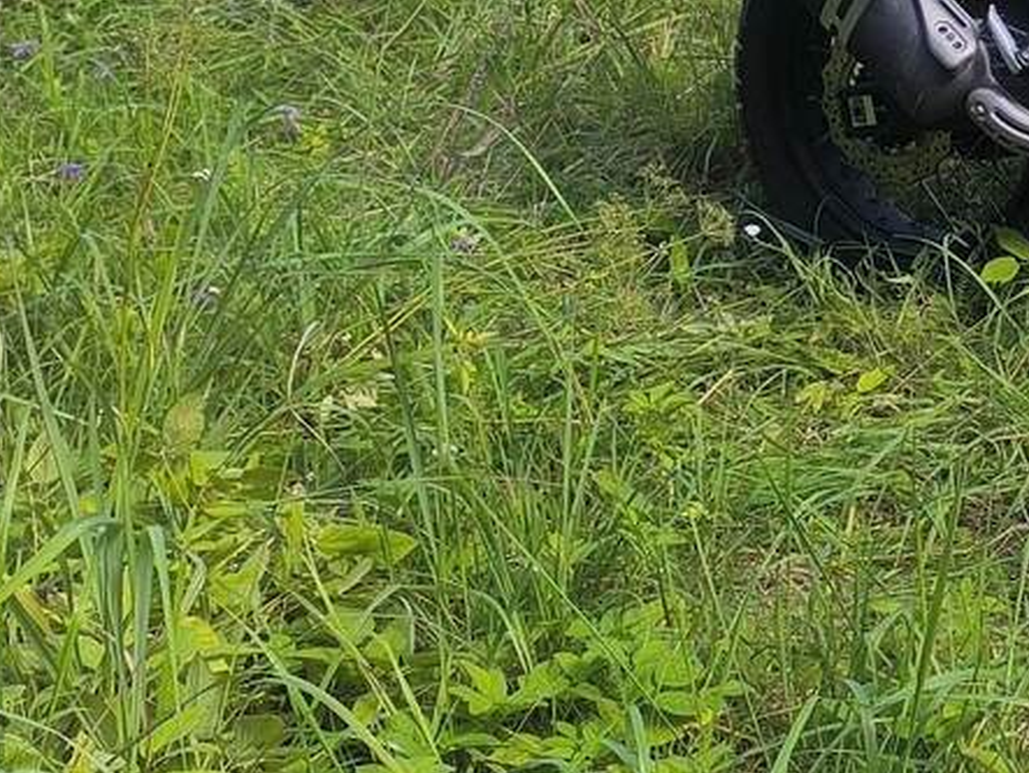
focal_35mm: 83
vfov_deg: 17.3
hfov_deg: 21.1
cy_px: -21
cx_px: 1380
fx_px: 2469
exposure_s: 1/550
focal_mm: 6.14
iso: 50
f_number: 1.65
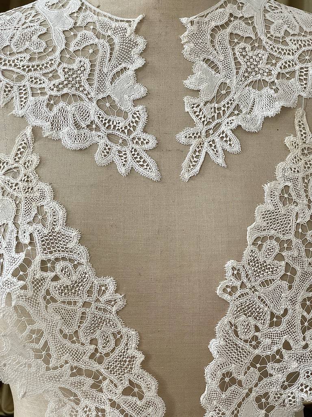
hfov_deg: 28.0
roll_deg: -0.2
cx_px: 156
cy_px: 208
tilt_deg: -9.9
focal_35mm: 52
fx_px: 625
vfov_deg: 36.8
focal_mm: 6
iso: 200
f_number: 2
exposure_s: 1/78
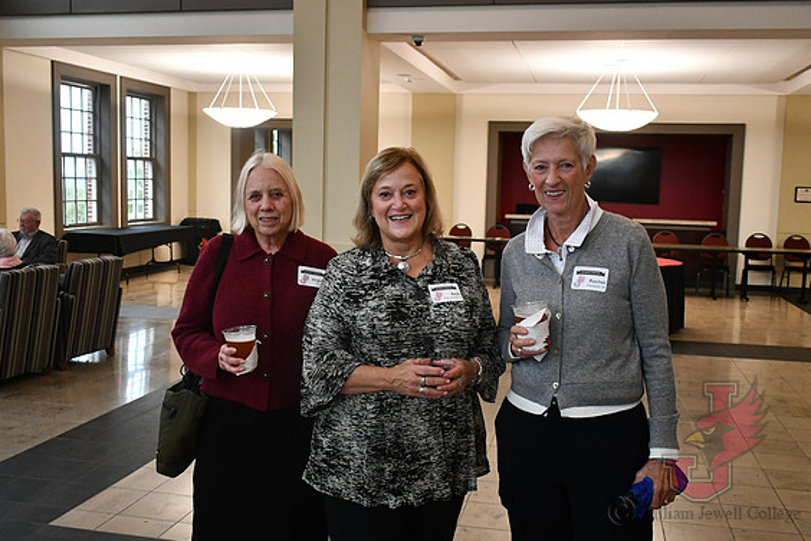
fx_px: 833
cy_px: 268
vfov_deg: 35.9
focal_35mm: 37
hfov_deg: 51.9
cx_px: 411
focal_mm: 18
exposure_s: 1/125
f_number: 3.5
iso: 1800
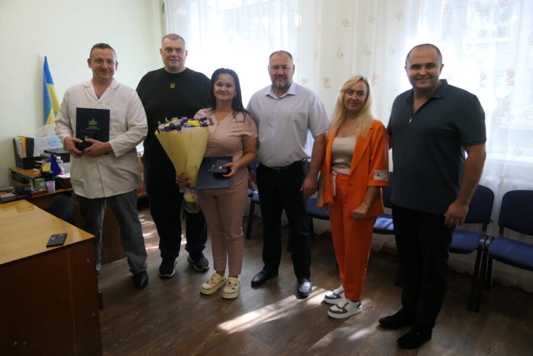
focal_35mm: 24
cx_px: 266
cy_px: 178
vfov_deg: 53.1
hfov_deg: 73.7
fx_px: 355
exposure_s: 1/60
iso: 800
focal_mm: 8.8
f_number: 2.8
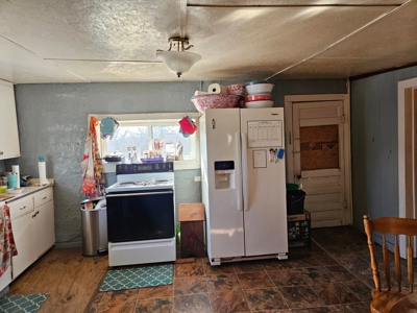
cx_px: 208
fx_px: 277
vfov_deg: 58.9
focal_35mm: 23
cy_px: 156
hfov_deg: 73.9
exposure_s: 1/149
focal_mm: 5.4
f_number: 1.8
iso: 160
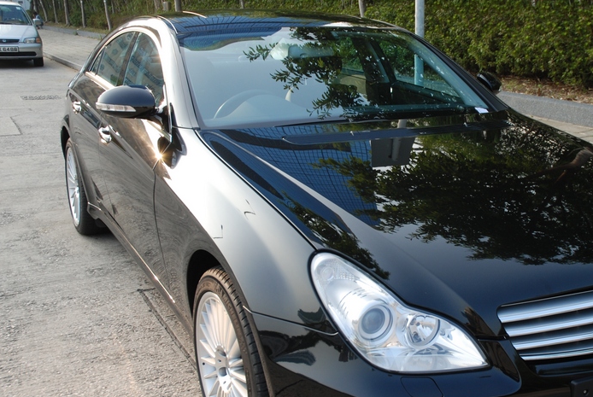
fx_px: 759
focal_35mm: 46
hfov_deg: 42.2
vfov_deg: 29.3
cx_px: 388
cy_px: 242
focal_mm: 22
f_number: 5.6
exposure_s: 1/125
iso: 200
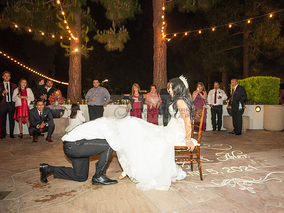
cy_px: 109
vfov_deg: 51.4
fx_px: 222
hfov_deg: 65.1
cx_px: 159
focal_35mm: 27
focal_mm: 24
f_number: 2.8
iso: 1250
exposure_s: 1/125
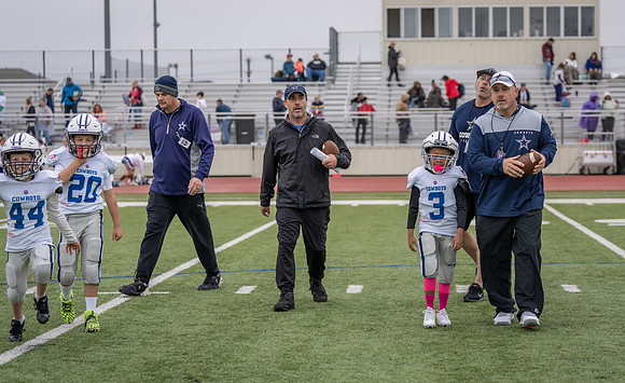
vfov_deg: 14.3
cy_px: 188
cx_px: 393
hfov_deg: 23.1
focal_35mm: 90
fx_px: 1528
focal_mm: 70
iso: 200
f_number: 2.8
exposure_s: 1/1250
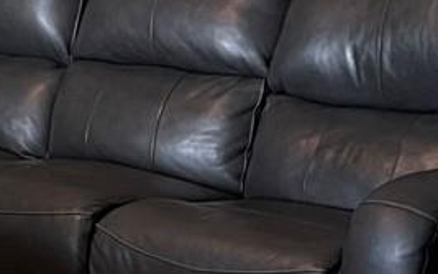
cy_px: -41
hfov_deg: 12.7
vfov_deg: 8.2
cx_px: -156
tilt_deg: -4.9
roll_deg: +0.9
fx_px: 1898
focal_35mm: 159
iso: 250
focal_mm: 5.1
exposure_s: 1/60
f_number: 1.6
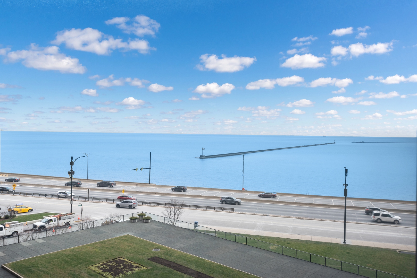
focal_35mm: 32
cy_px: 139
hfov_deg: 58.7
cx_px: 208
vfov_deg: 41.1
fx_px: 371
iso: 500
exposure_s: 1/500
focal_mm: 32
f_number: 8
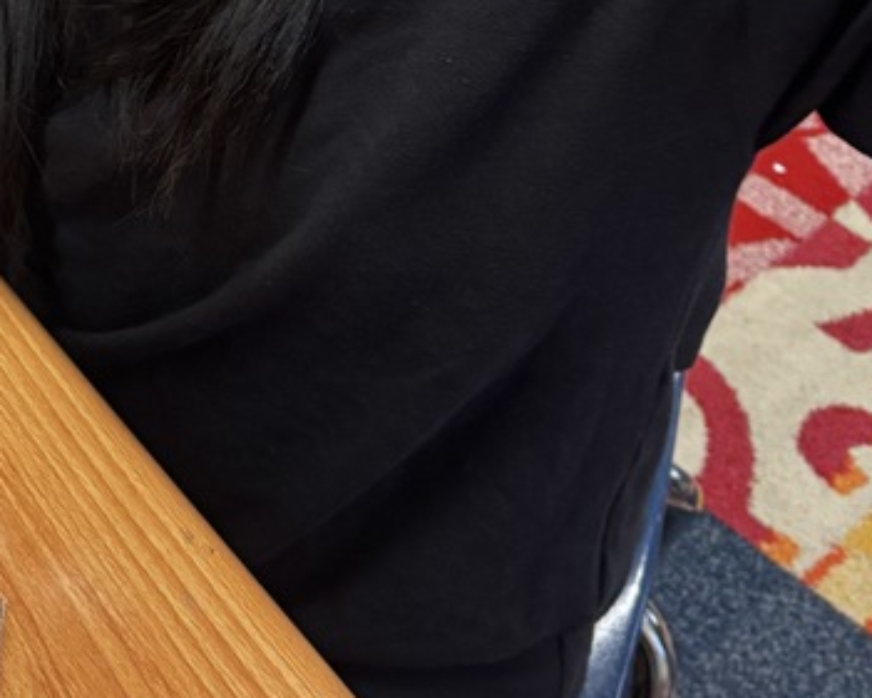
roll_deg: +2.5
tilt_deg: -33.4
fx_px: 1910
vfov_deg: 19.5
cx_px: -47
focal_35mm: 74
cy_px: -129
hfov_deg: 24.3
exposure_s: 1/60
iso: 200
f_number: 1.6
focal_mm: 5.96
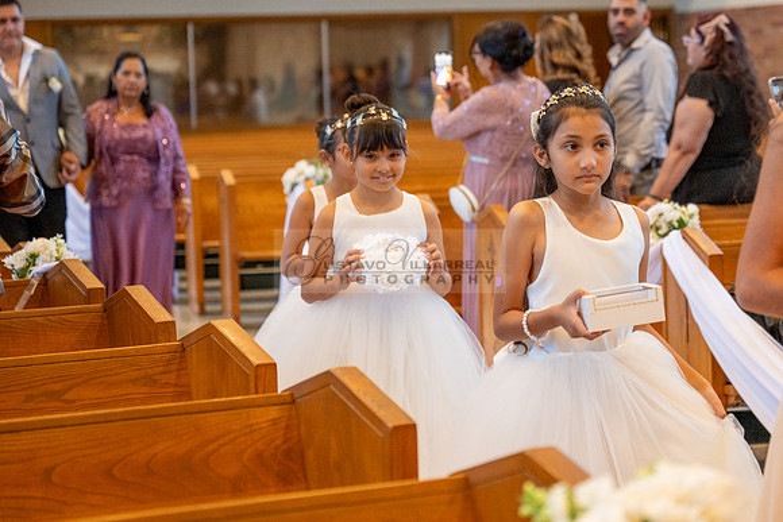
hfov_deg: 20.8
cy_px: 227
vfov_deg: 14.0
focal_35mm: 98
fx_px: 2128
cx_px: 515
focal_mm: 70
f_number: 3.2
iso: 1000
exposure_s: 1/200
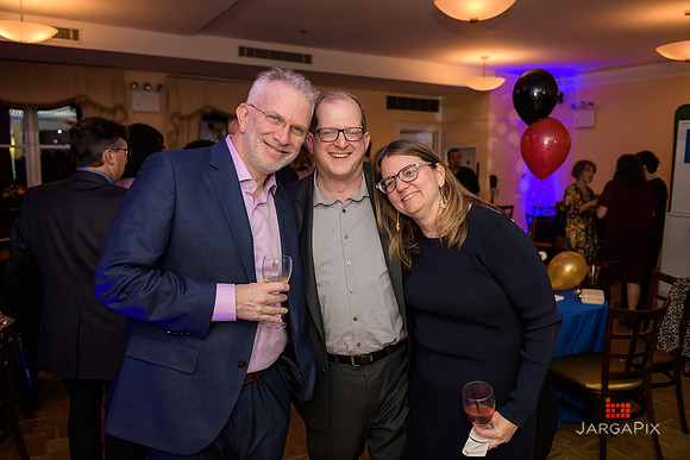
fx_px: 556
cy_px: 230
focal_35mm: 29
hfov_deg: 63.6
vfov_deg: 45.0
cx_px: 345
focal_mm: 29
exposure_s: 1/125
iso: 800
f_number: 3.2
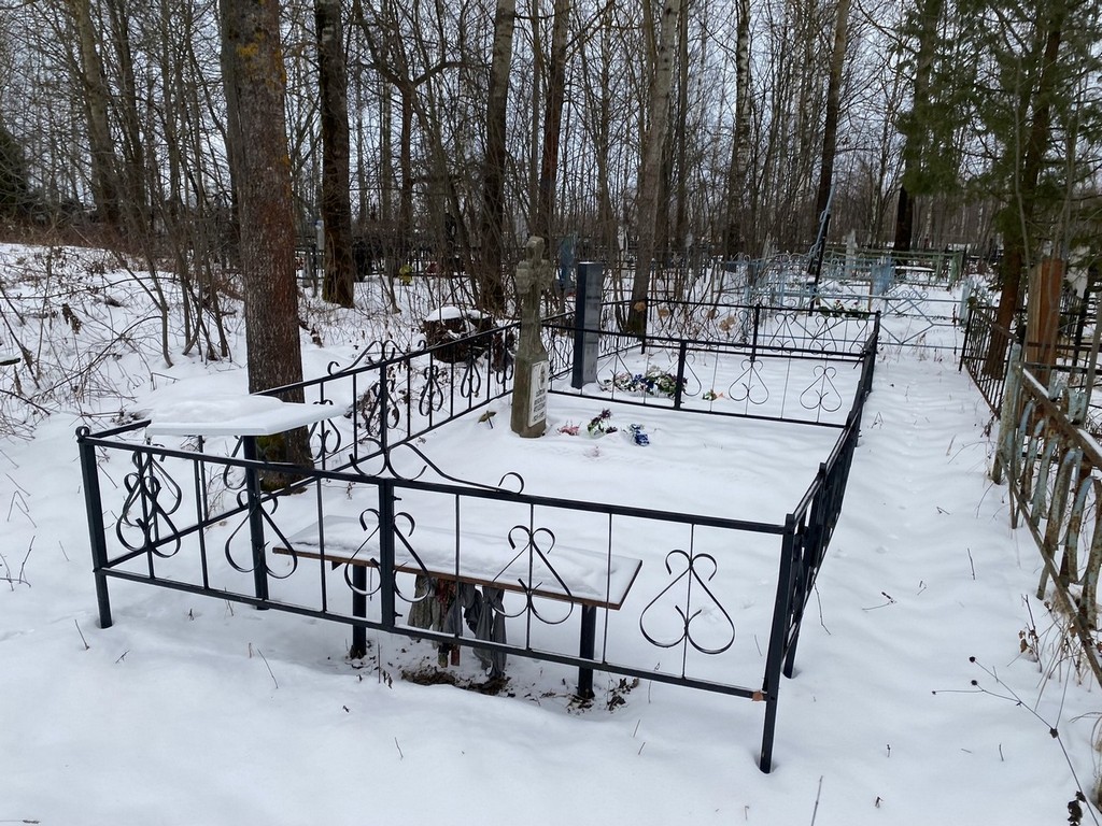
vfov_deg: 53.1
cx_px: 551
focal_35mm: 26
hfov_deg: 67.3
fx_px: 828
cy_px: 413
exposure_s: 1/122
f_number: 1.8
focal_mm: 4.25
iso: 40
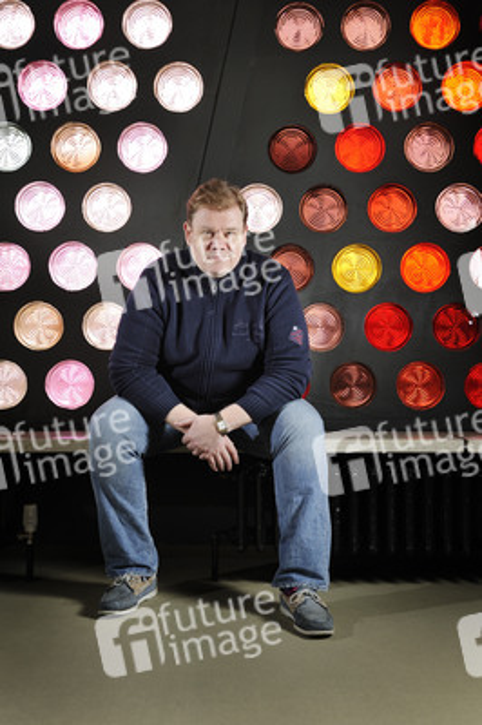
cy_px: 362
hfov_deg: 33.3
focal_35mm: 40
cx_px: 241
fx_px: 805
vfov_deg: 48.5
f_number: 4.5
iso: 400
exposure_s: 1/100
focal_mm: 40
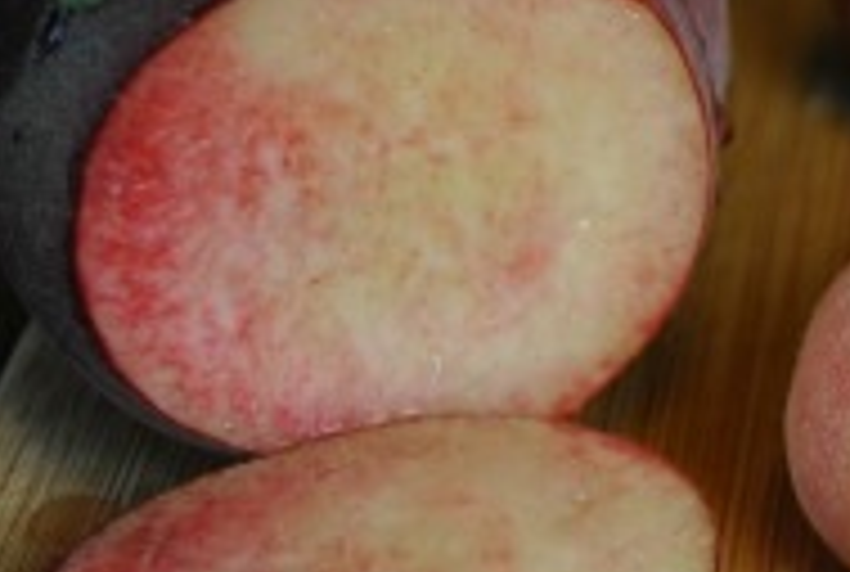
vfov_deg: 9.6
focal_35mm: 143
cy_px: 252
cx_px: 1129
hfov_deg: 13.7
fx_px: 3384
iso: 220
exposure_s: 1/60
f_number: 4.5
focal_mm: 30
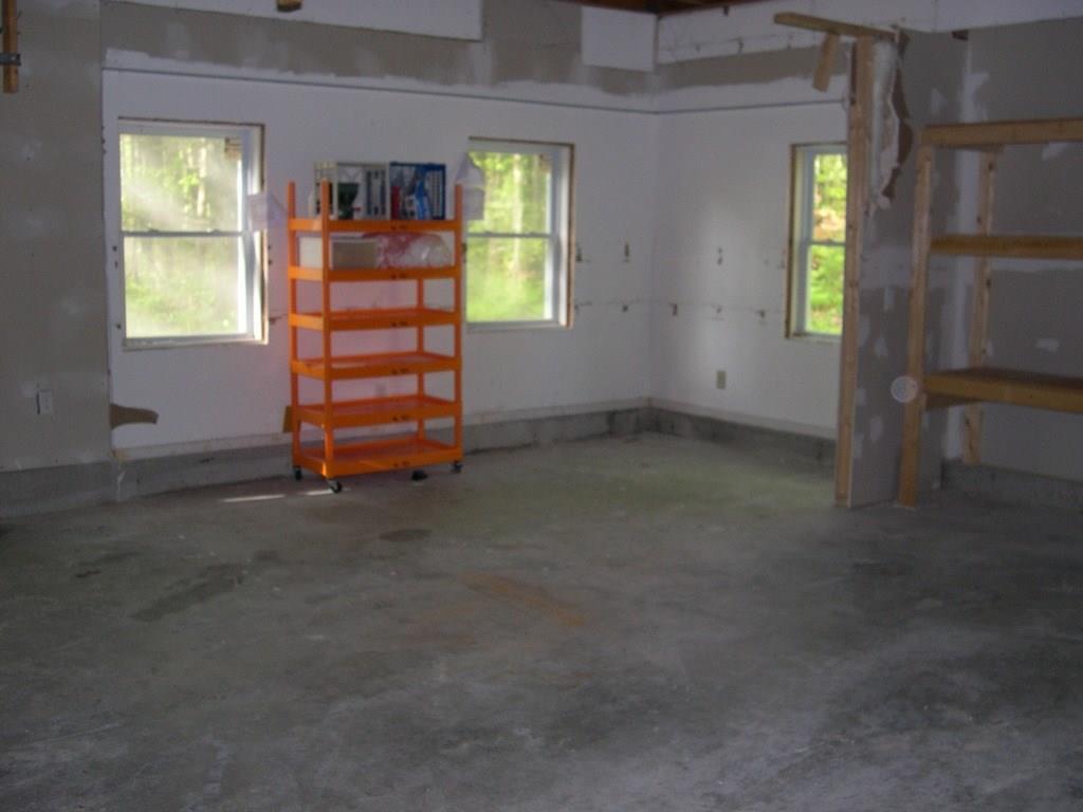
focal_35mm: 38
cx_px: 542
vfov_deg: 37.7
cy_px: 406
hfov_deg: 49.0
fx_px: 1189
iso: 172
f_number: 2.8
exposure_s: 1/60
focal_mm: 8
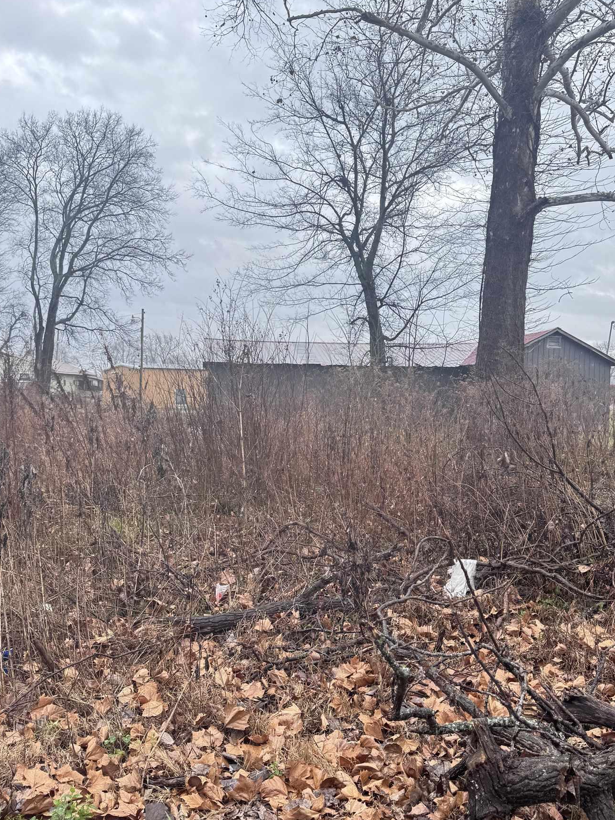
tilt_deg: -1.2
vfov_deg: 56.8
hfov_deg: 44.2
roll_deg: -1.2
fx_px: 758
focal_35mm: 32
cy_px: 404
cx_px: 305
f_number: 1.78
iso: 80
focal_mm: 6.76
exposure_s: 1/460
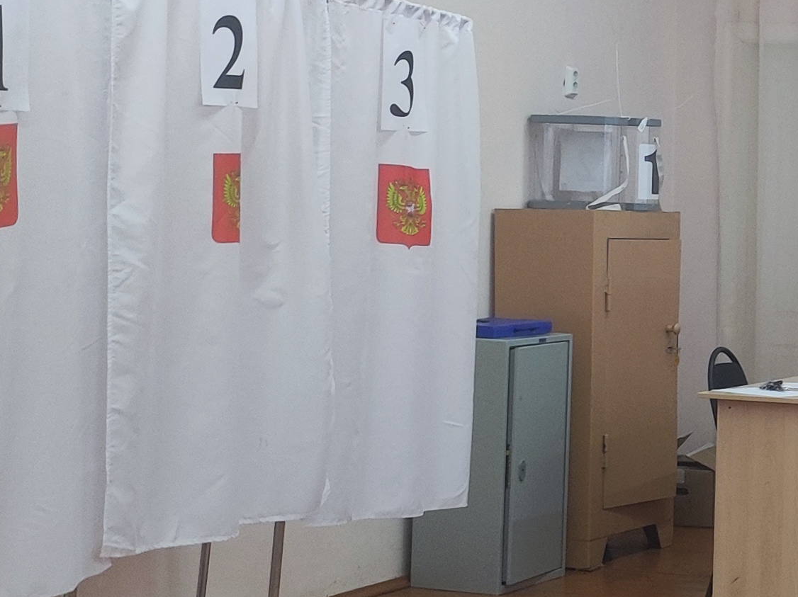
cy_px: 259
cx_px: 1060
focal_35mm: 103
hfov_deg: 17.8
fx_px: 2373
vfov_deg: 14.3
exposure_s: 1/100
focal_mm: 4.7
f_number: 1.79
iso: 497
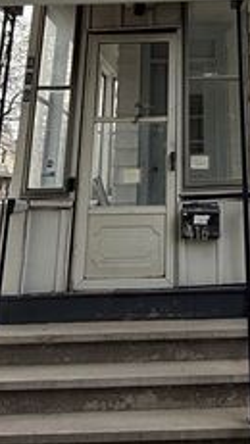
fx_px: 518
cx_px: 215
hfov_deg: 26.4
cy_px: 9
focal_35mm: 44
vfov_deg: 41.0
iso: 64
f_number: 2.2
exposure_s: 1/374
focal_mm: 2.22
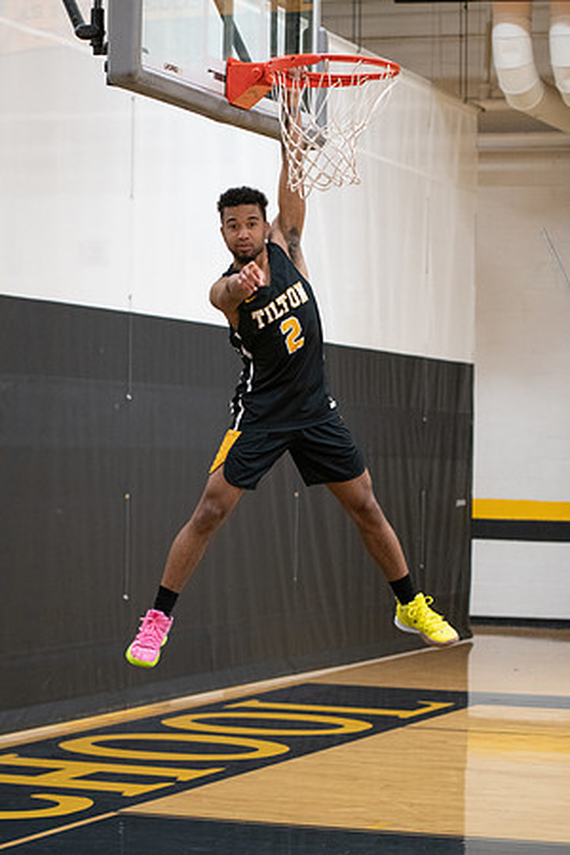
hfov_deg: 13.0
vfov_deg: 19.5
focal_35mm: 105
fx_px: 2494
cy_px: 428
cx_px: 285
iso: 2000
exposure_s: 1/200
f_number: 2.8
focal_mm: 70
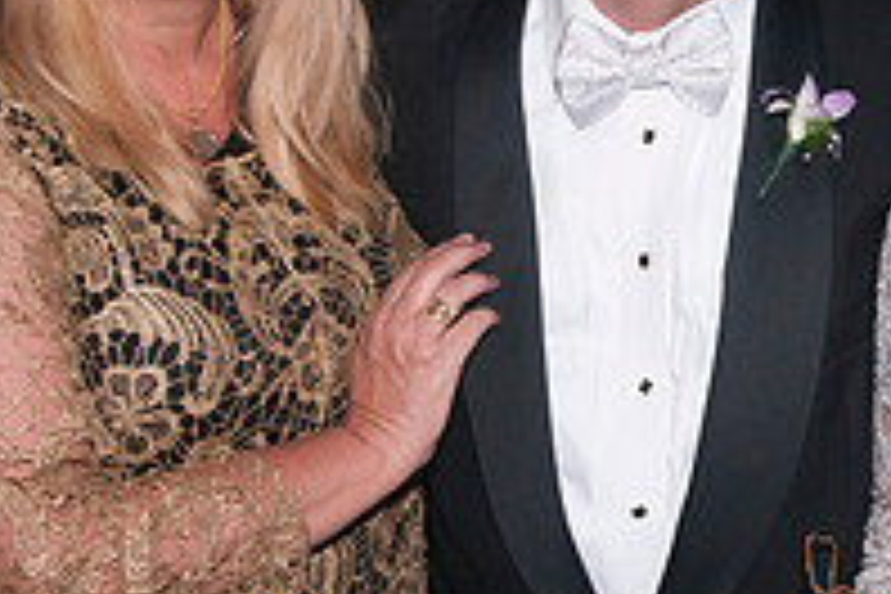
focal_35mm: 114
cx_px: 832
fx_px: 2821
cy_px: 263
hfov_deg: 17.6
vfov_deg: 12.0
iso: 400
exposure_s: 1/60
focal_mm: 26
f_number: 5.6
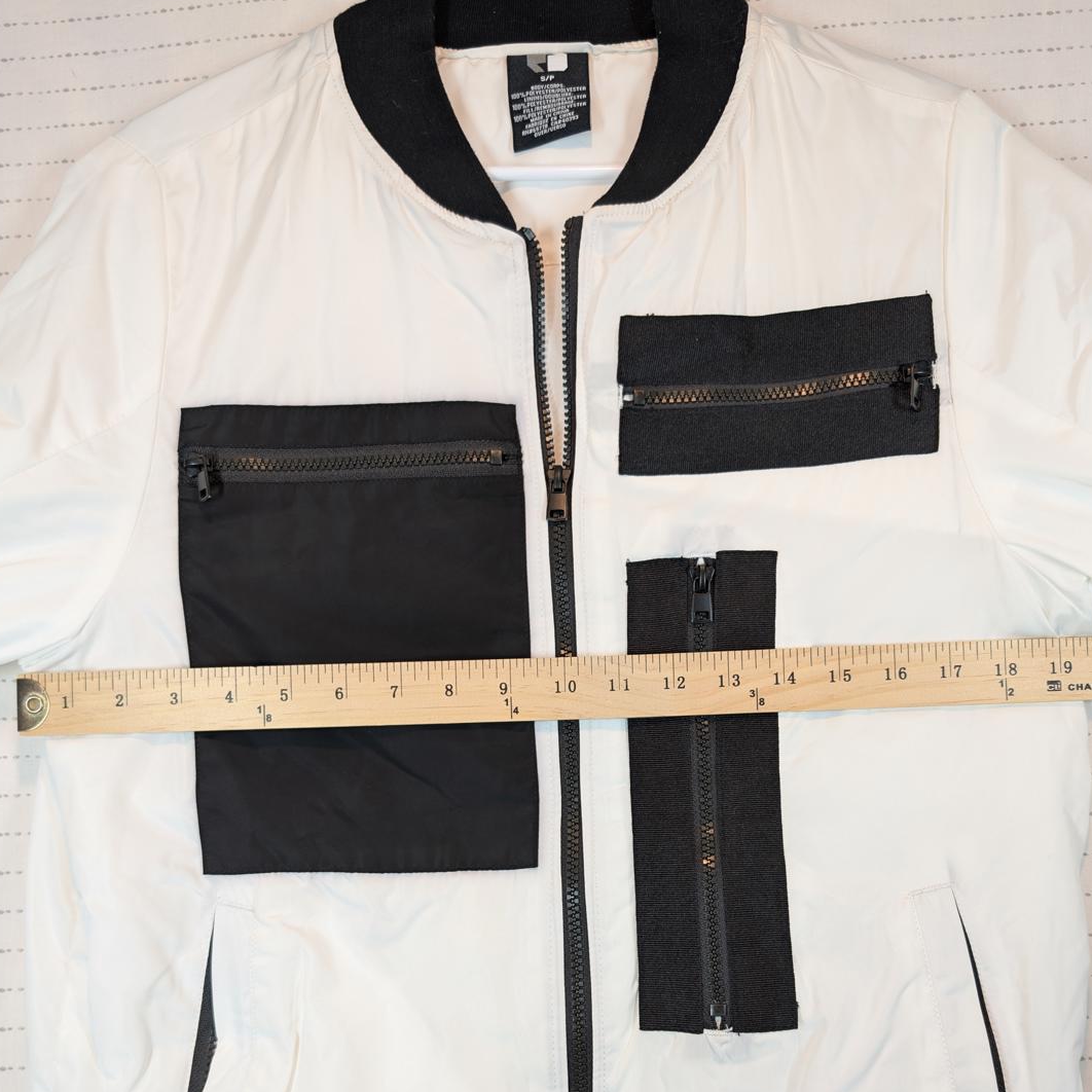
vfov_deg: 49.9
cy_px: 757
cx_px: 573
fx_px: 1142
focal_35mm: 32
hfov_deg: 51.1
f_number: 1.68
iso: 25
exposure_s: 1/60
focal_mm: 6.9
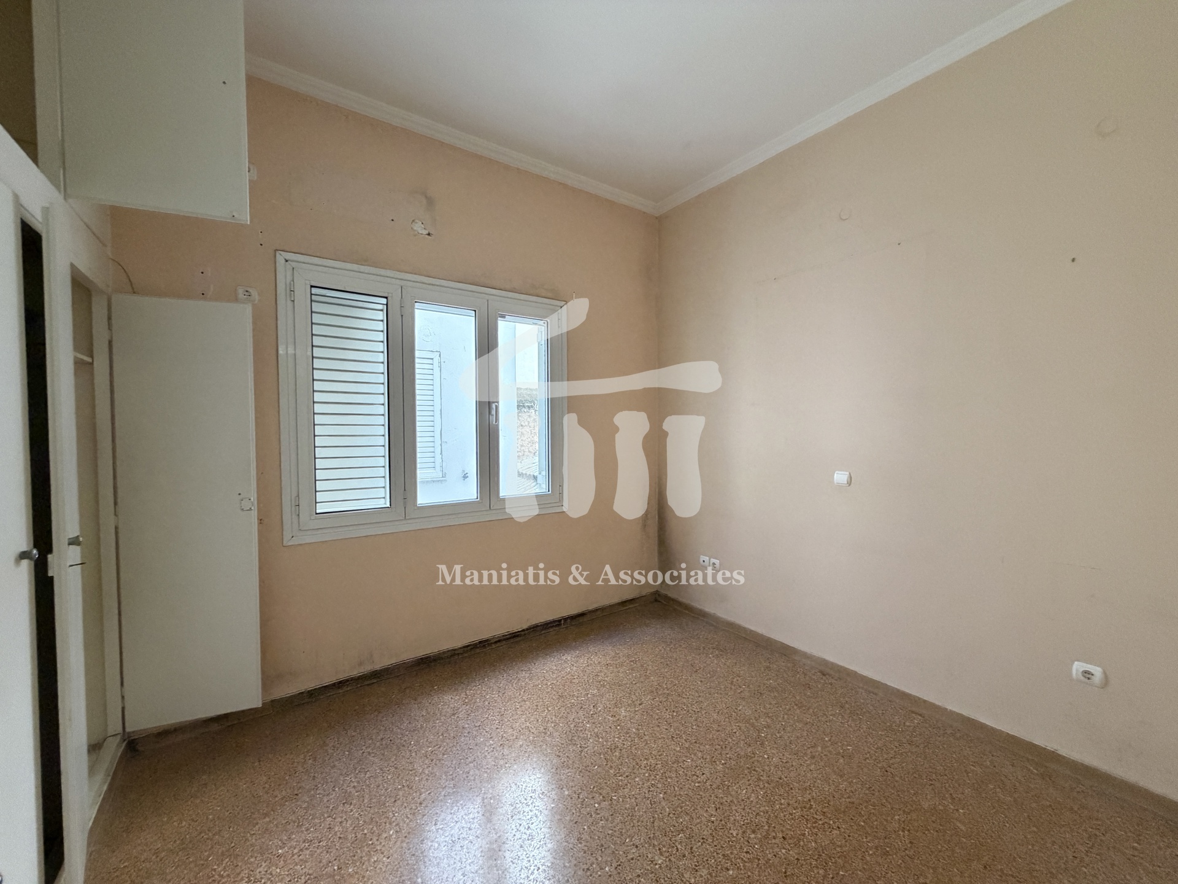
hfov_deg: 102.1
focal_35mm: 14
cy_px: 442
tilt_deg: -2.0
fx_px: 476
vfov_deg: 85.7
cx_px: 589
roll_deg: +0.4
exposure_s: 1/60
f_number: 2.2
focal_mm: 2.22
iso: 400
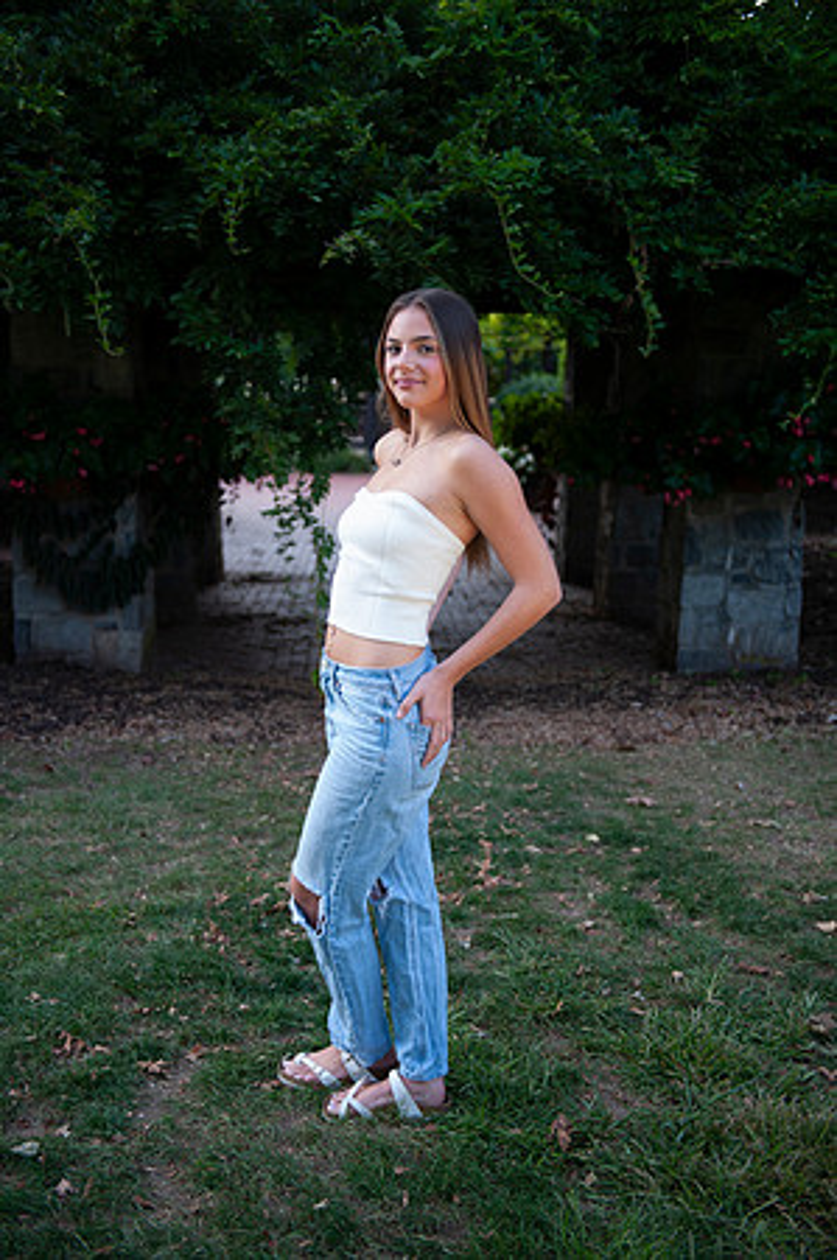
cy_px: 630
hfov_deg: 30.4
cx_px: 418
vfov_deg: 44.5
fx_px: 1538
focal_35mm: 44
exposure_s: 1/200
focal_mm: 44
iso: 100
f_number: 2.8
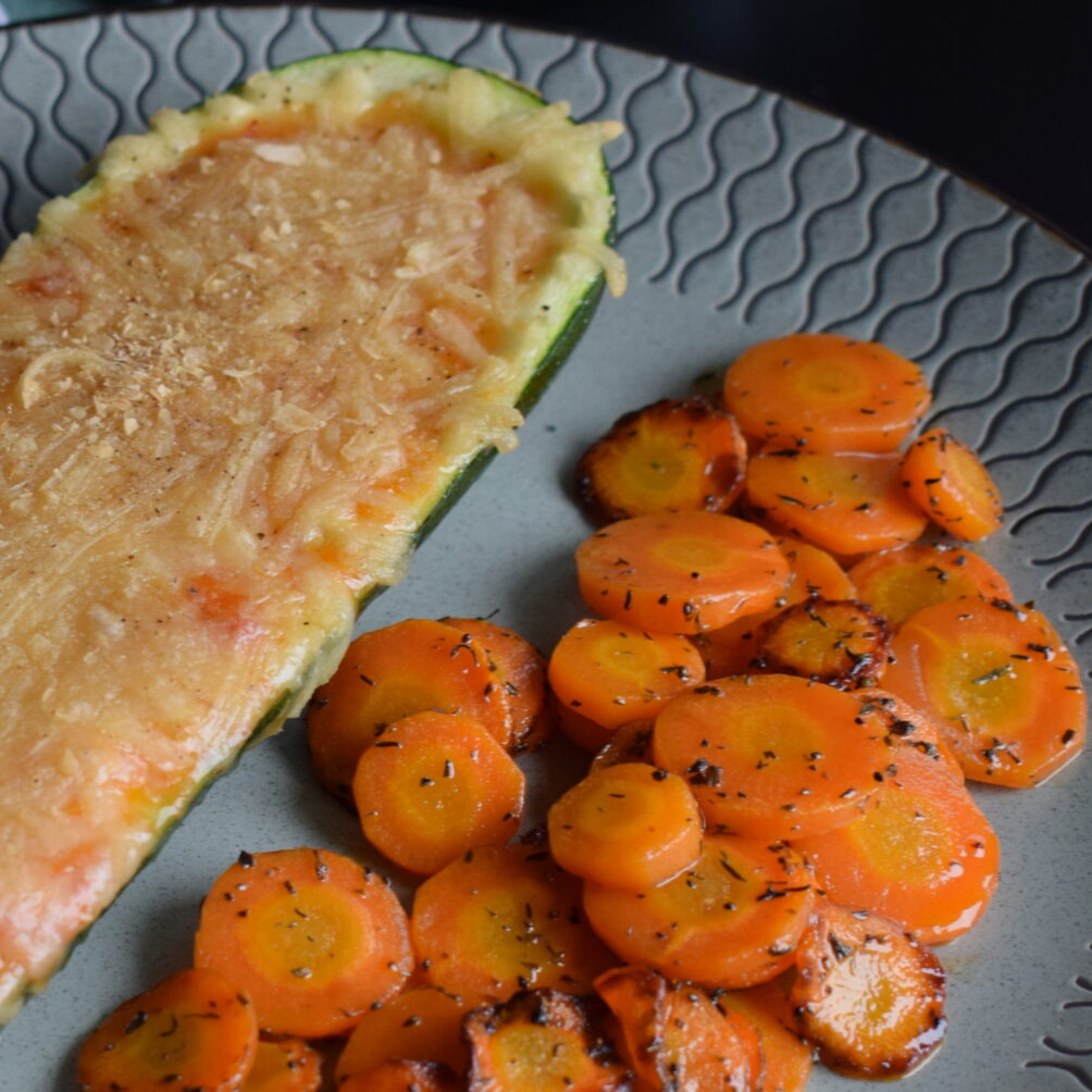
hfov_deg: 16.6
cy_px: 878
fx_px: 3712
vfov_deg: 16.6
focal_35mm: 104
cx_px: 165
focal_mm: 32
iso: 640
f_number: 5
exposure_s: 1/15
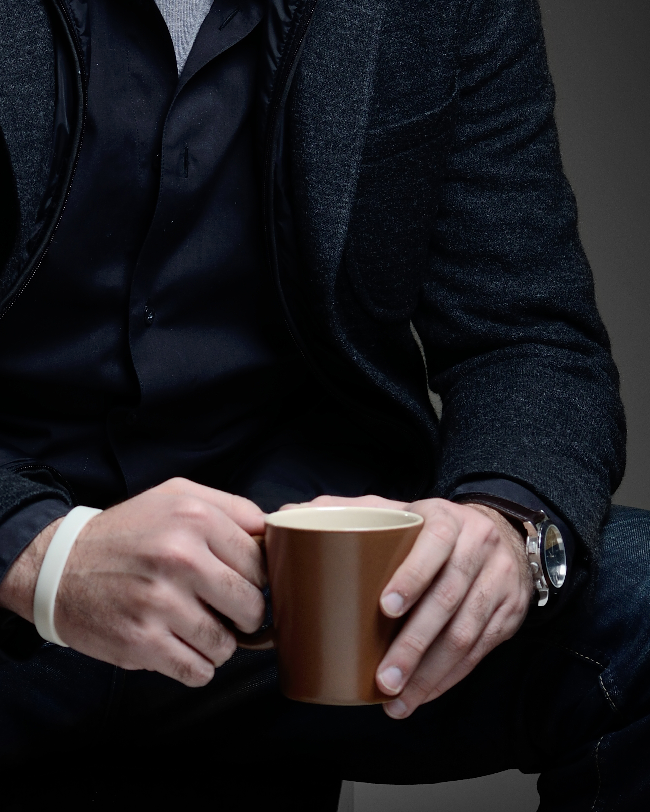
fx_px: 5842
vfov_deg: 7.9
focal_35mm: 243
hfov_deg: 6.4
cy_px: 69
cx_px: 157
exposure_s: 1/200
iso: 100
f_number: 6.3
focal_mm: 85
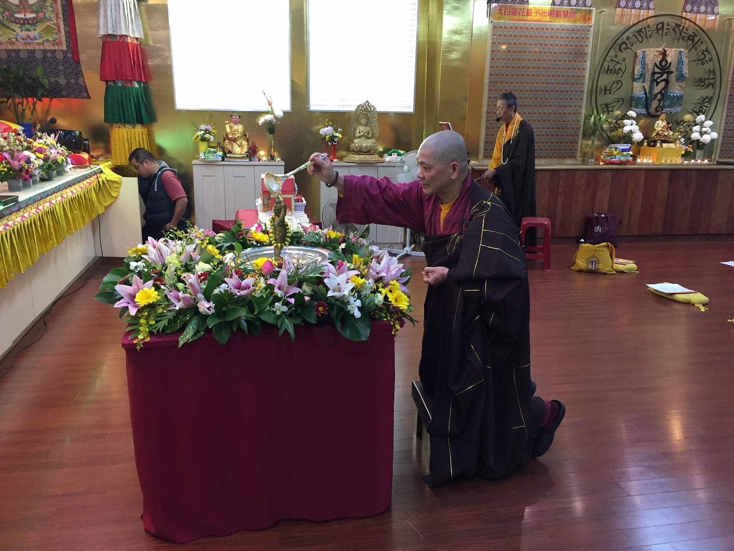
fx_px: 615
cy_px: 276
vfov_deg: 48.2
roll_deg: -2.6
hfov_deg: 61.7
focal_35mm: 29
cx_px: 367
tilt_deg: -14.6
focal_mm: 4.15
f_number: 2.2
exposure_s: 1/33
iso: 160
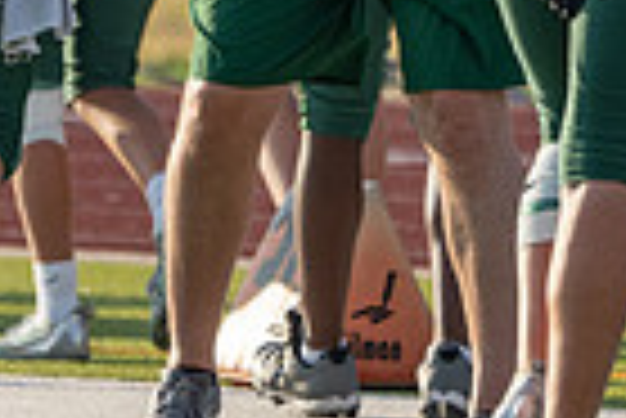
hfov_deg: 1.2
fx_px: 29000
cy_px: -245
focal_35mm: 1666
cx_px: 216
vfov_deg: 0.8
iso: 500
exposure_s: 1/1250
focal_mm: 400
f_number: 5.6
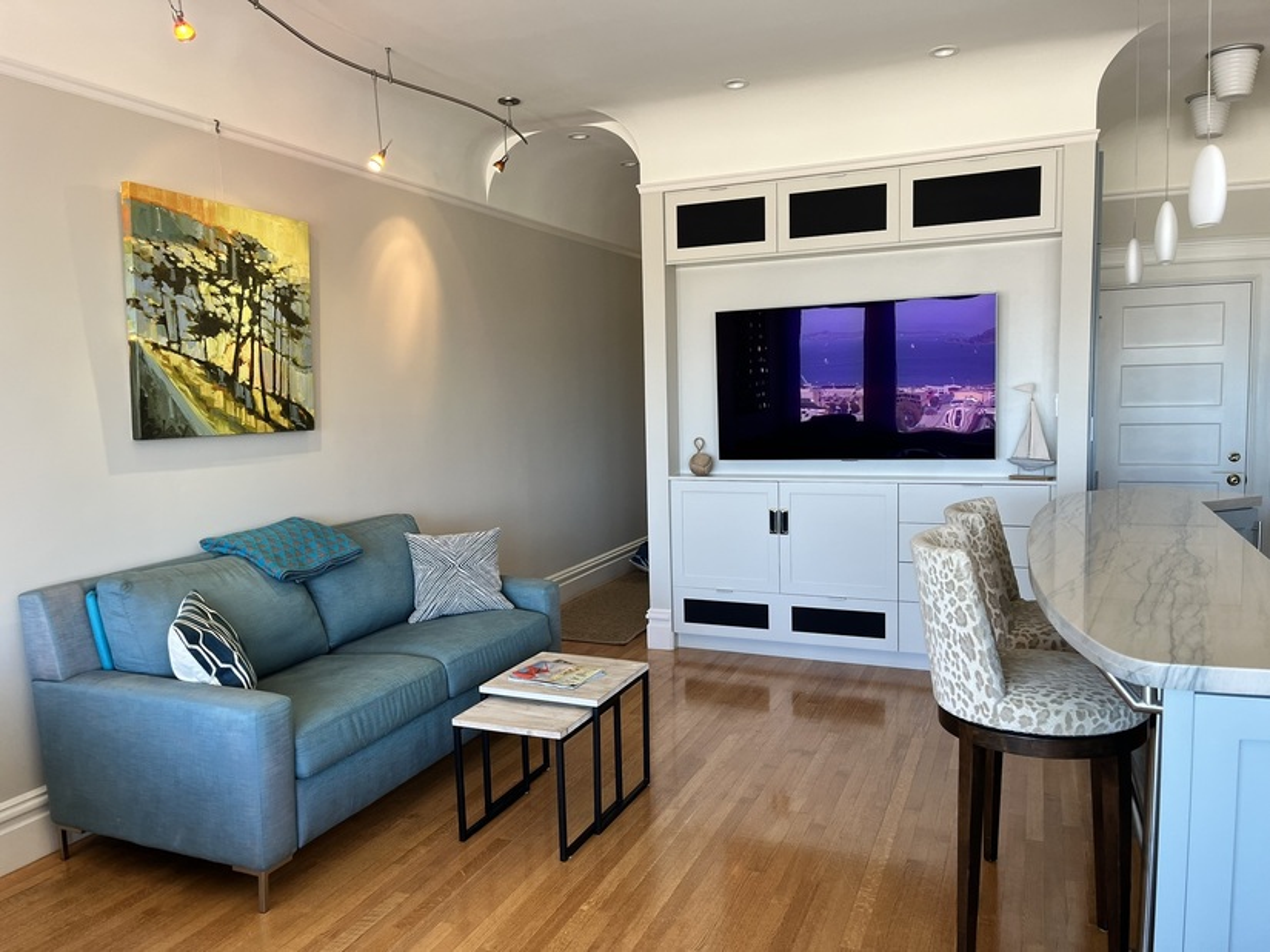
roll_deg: +1.4
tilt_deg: -5.8
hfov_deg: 67.3
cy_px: 476
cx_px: 635
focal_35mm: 26
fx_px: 954
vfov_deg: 53.1
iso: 80
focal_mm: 5.1
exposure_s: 1/120
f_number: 1.6
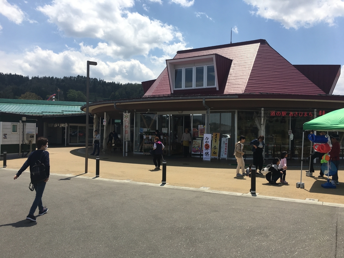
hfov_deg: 61.7
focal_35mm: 29
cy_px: 129
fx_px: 288
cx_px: 172
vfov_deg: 48.2
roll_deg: +0.0
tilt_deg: +1.2
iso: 25
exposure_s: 1/2564
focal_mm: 4.15
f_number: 2.2
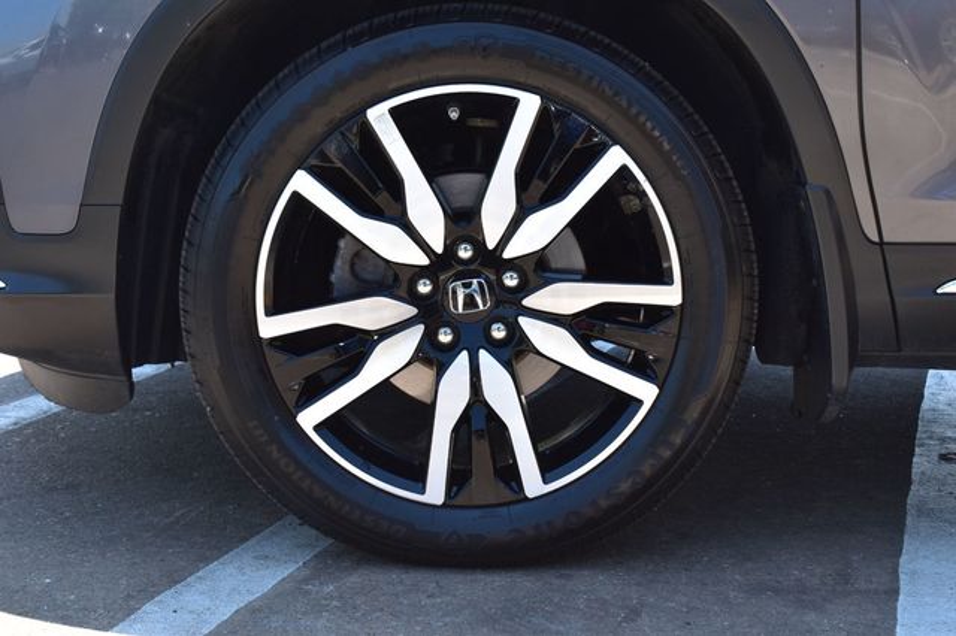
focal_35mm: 63
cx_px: 478
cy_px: 318
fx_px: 1672
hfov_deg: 31.9
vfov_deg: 21.5
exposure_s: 1/200
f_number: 10
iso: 400
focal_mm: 42
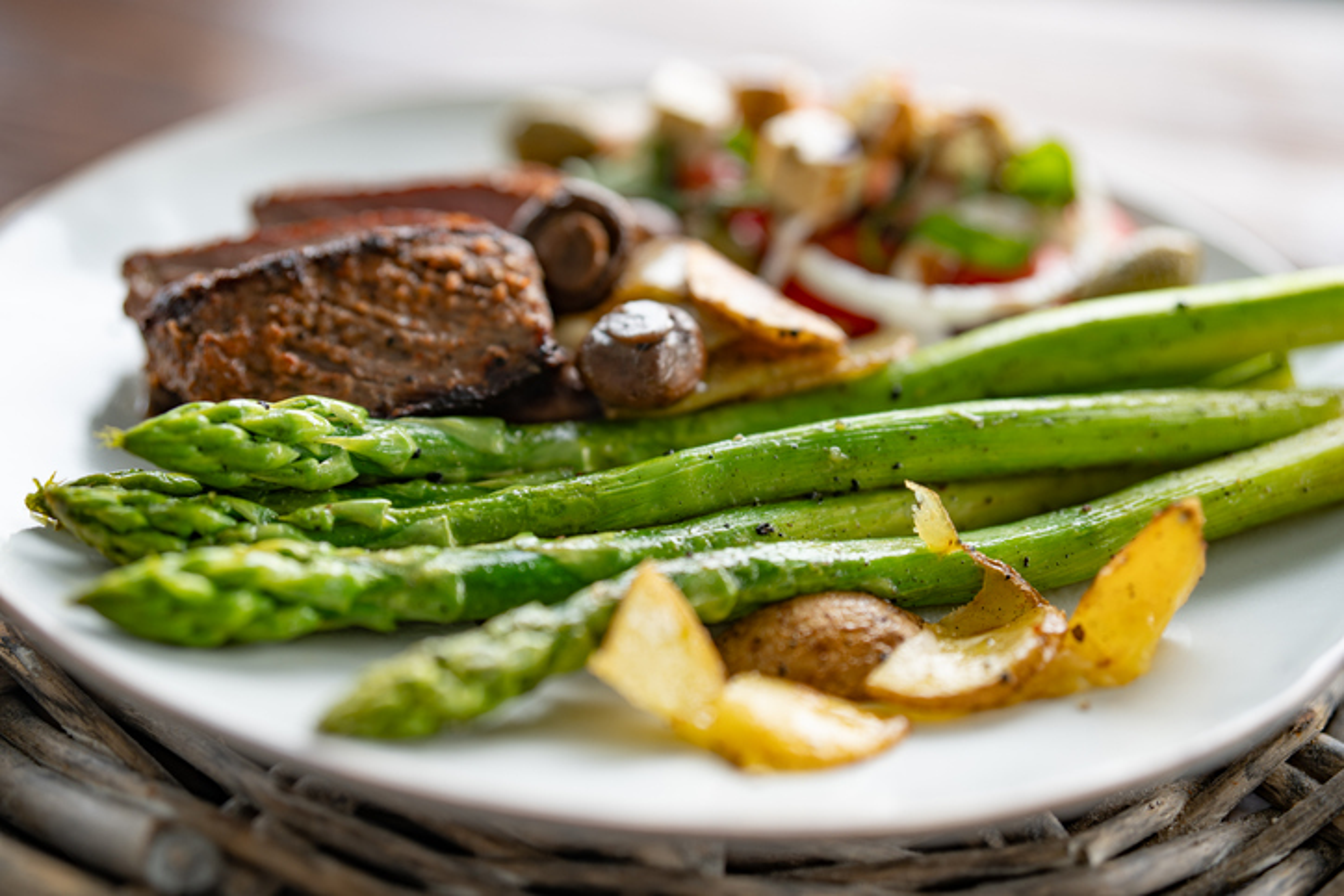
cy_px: 448
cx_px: 672
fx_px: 1867
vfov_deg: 27.0
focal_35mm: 50
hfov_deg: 39.6
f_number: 1.8
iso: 100
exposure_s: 1/80
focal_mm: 50
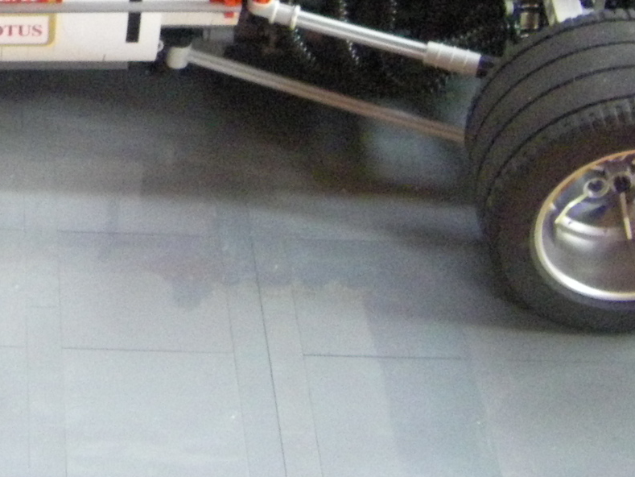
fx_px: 2037
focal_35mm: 111
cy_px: -75
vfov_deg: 13.0
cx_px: -39
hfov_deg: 17.2
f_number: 3.5
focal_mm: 6.3
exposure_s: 1/30
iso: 800
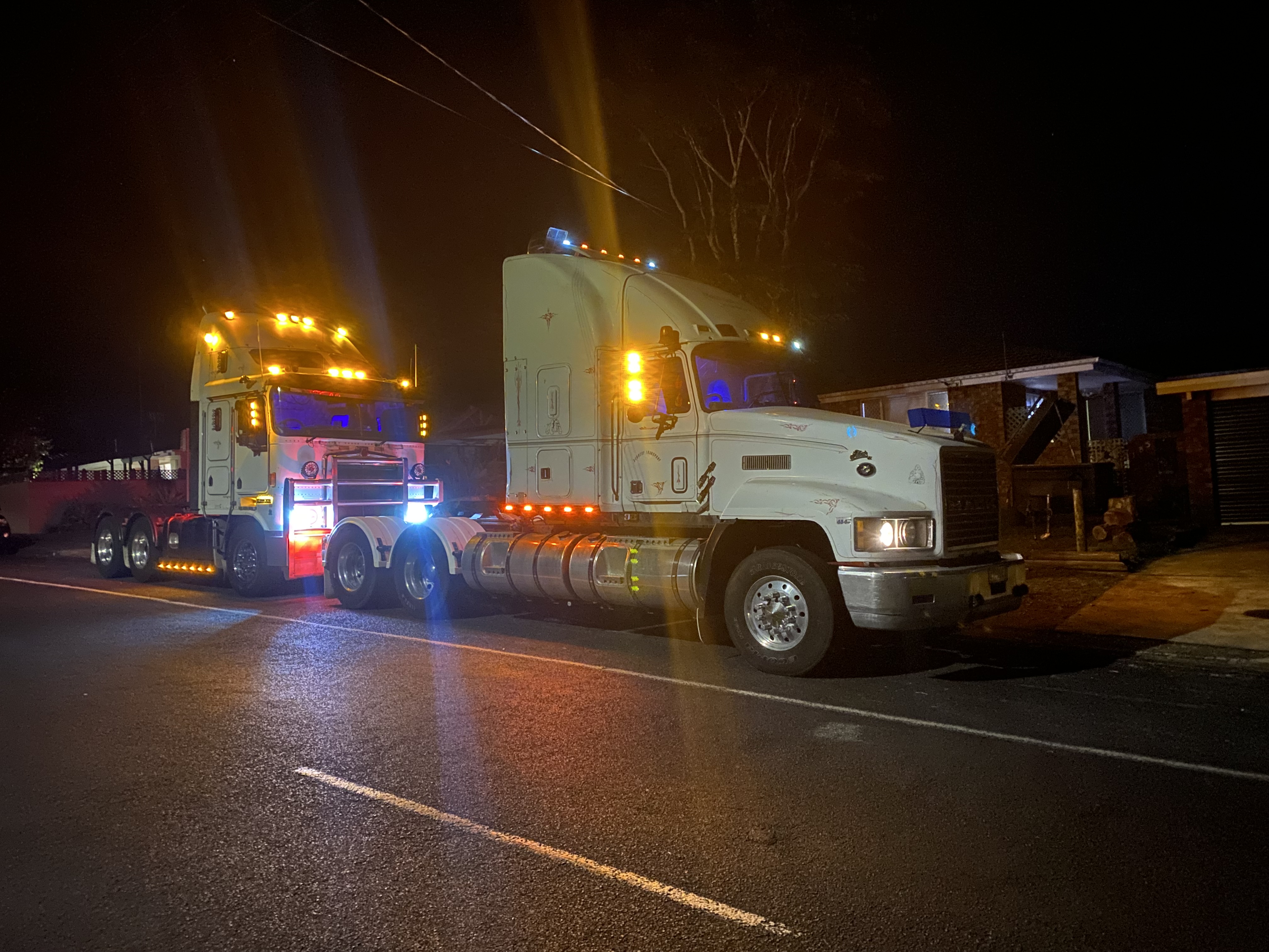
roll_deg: +4.0
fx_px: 953
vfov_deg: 53.1
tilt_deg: +1.0
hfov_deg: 67.3
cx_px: 634
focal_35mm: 26
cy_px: 476
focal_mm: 4.25
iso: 1000
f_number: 1.8
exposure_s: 1/8
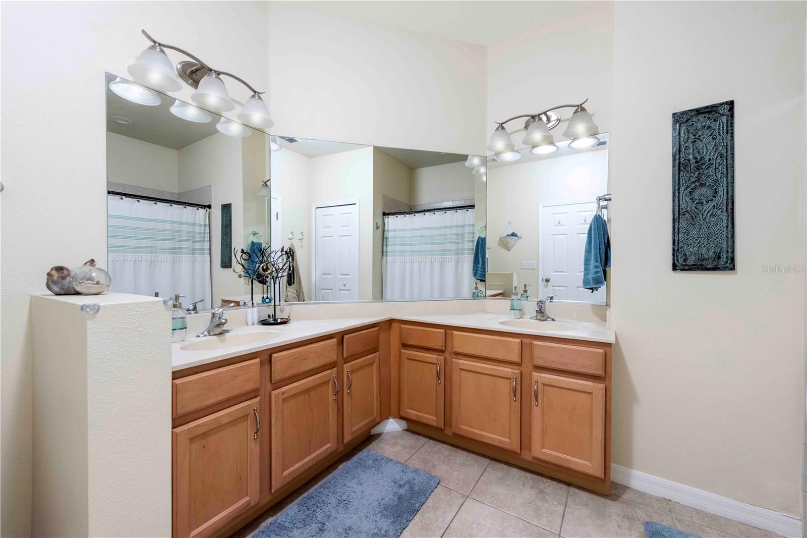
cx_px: 404
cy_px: 269
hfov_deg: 104.3
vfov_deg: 81.2
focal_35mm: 14
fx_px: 314
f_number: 8
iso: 800
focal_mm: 14
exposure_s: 1/2
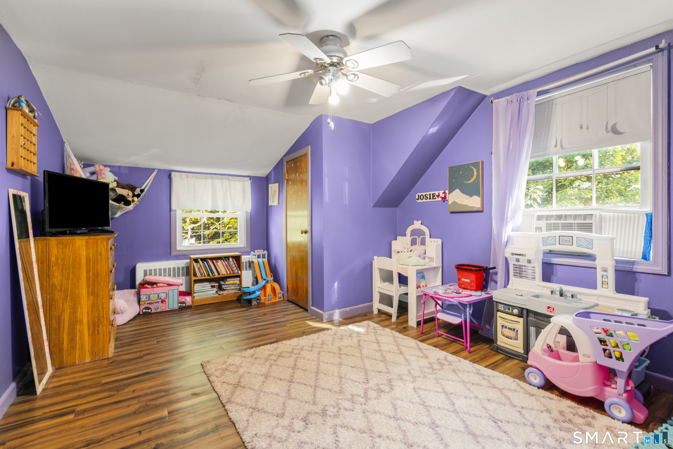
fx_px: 299
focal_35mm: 16
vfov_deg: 73.7
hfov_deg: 96.7
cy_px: 224
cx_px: 336
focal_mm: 16
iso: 200
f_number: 9
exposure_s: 5
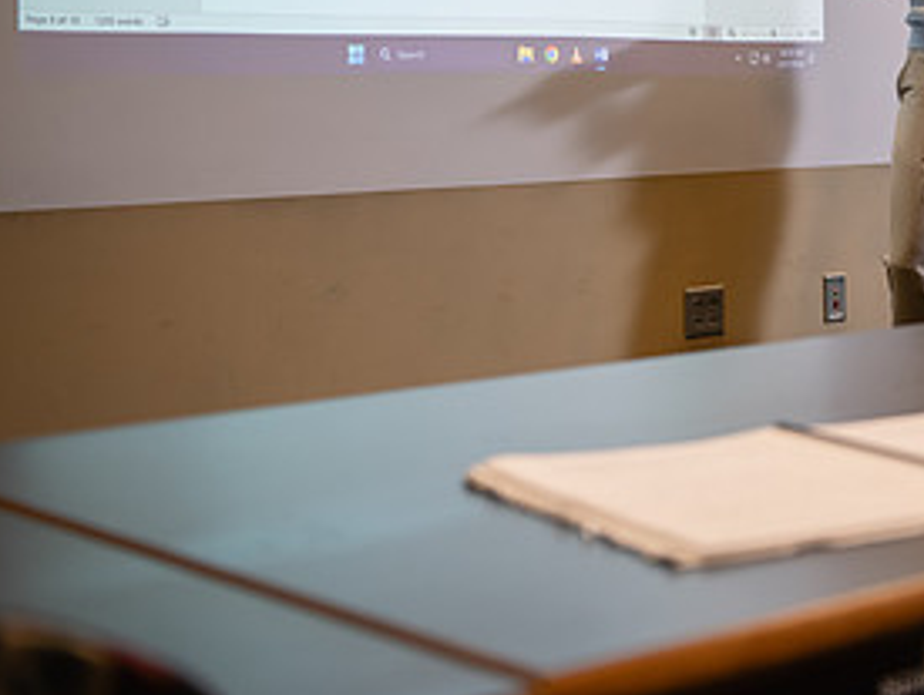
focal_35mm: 81
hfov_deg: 23.3
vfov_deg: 18.0
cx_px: 880
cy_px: 65
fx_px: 2165
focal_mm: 40
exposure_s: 1/200
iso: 800
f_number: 3.2
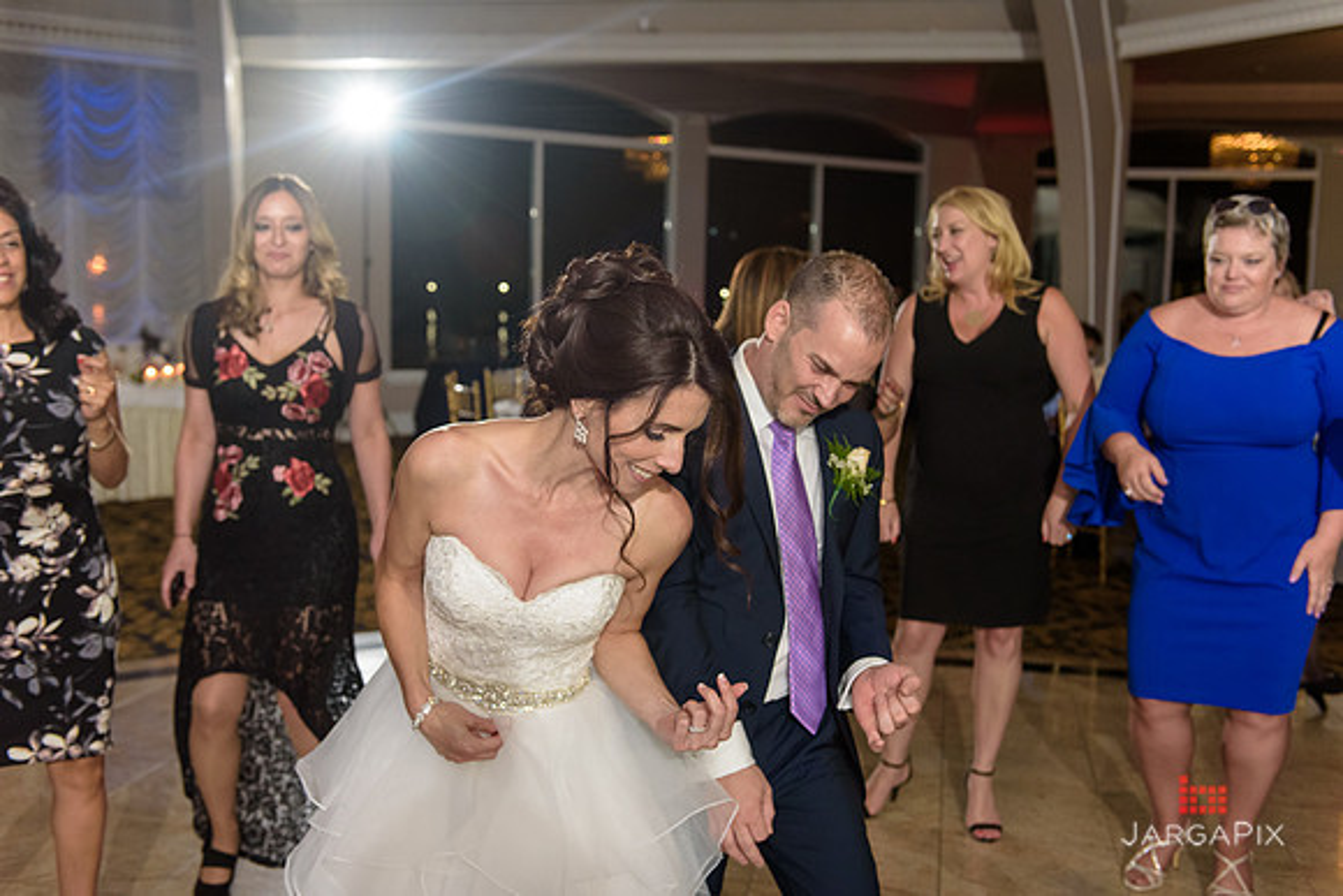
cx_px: 672
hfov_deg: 50.7
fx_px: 1418
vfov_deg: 35.1
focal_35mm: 38
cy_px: 448
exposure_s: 1/125
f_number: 3.2
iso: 2500
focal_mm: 38
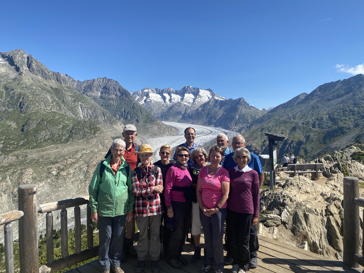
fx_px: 273
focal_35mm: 26
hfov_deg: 67.3
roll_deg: -2.0
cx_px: 182
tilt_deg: -2.6
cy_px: 136
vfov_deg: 53.1
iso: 32
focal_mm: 4.25
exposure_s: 1/2625
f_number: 1.8
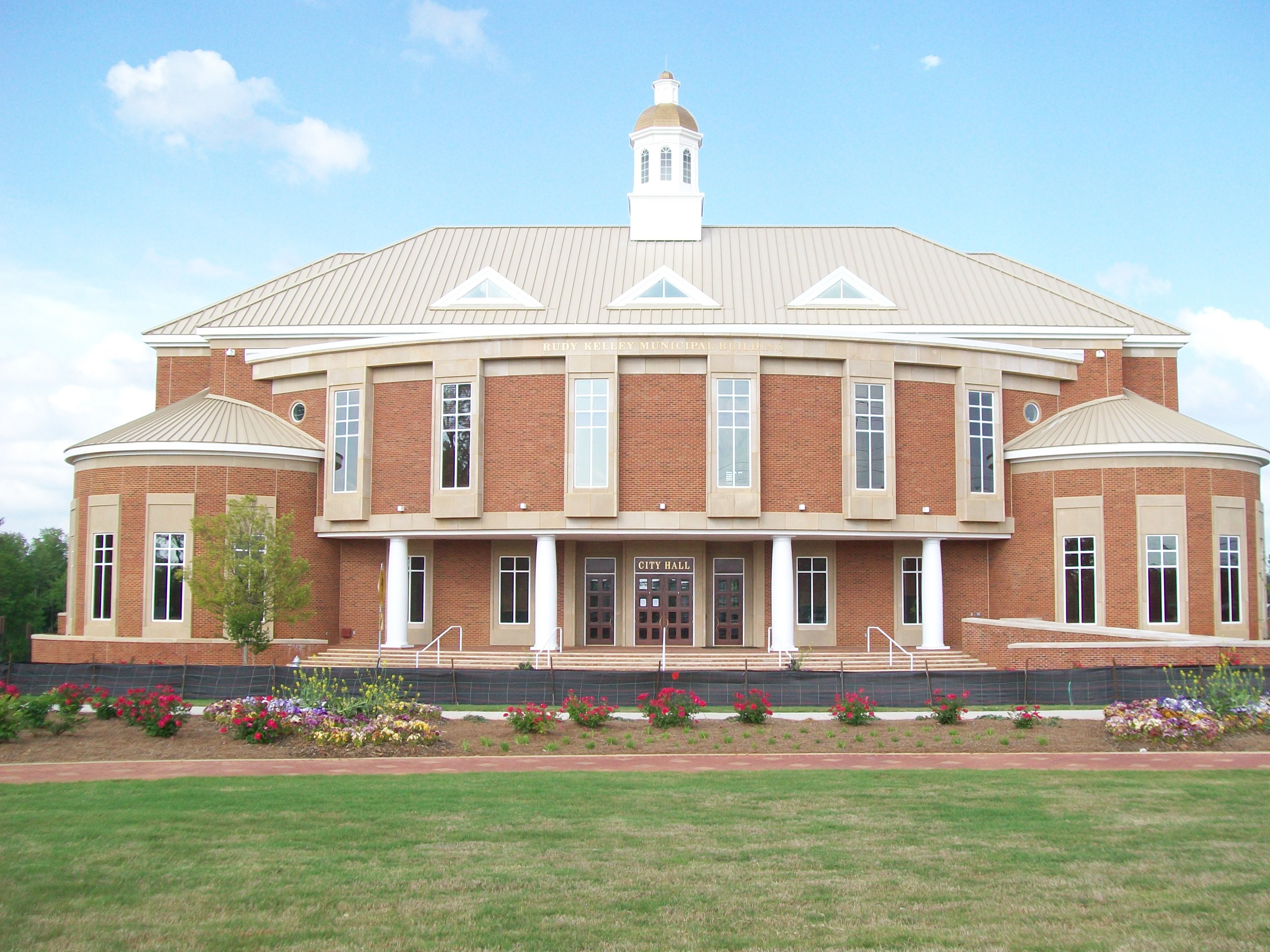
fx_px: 1394
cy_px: 481
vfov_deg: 37.7
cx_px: 663
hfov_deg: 49.0
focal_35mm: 38
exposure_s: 1/500
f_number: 2.7
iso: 64
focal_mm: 6
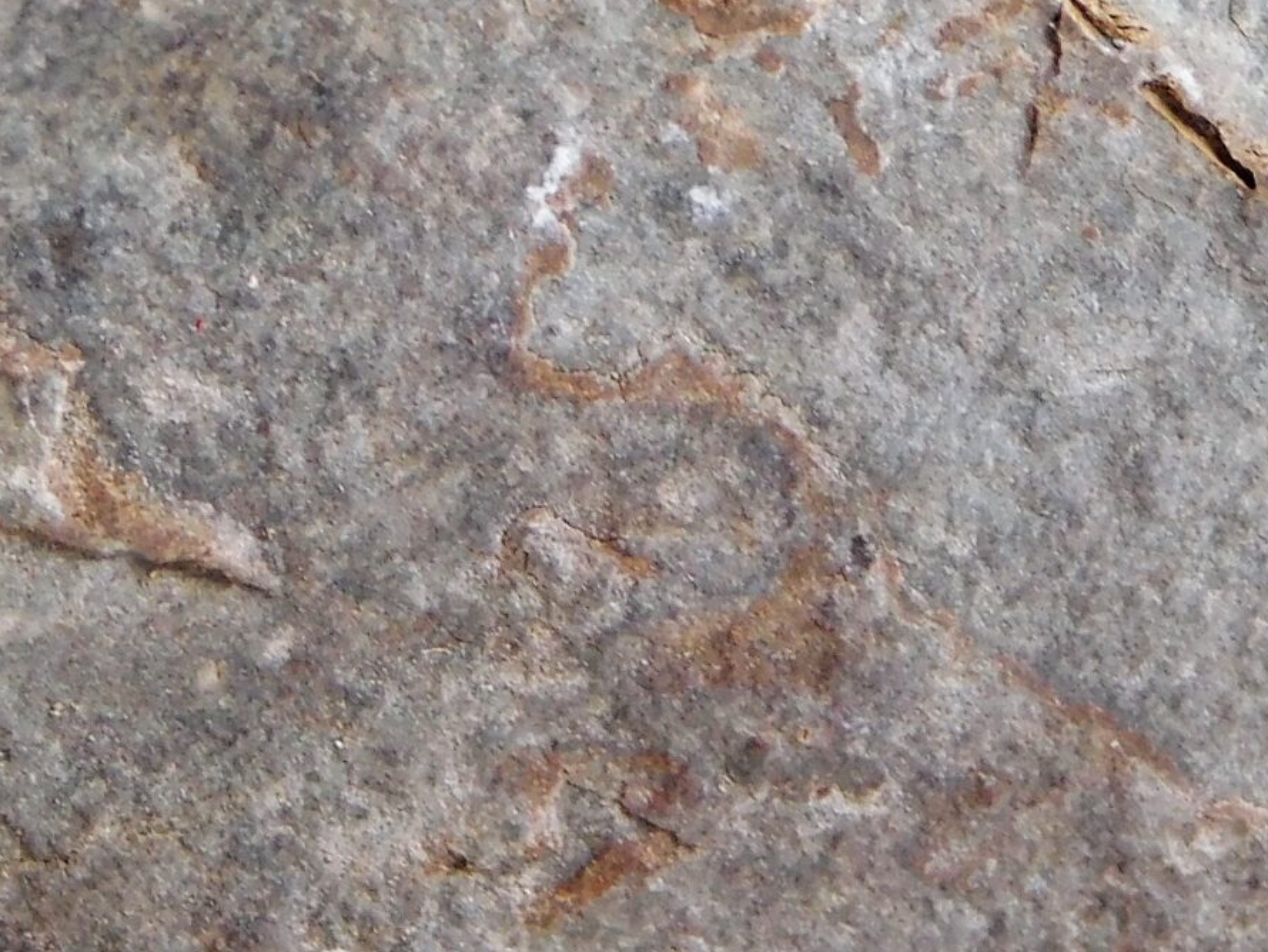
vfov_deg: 2.8
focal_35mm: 530
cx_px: 750
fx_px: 19417
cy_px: -197
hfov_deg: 3.7
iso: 125
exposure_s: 1/60
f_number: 5.4
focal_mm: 32.7
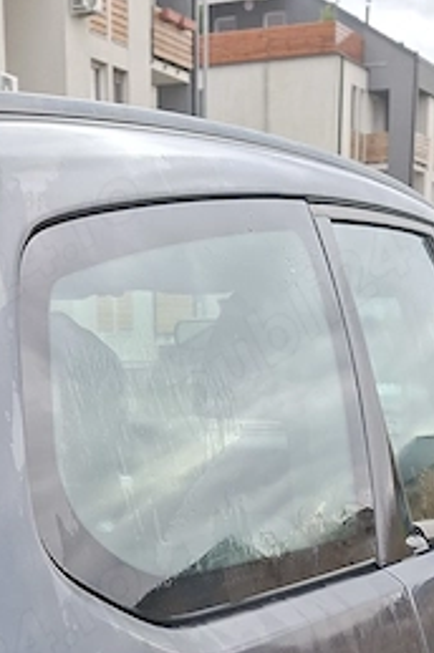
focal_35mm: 74
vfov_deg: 24.9
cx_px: 154
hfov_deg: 18.3
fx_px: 1342
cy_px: 766
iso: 50
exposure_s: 1/375
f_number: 1.8
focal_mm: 5.54
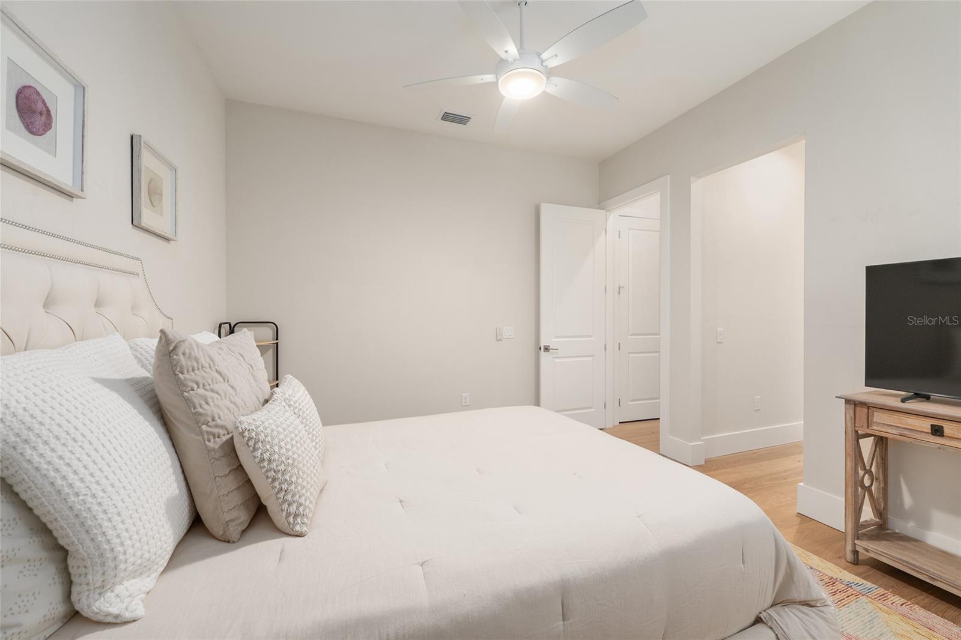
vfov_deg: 81.2
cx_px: 480
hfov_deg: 104.3
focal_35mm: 14
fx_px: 374
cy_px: 320
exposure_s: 1/2.5
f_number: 7.1
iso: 400
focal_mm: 14
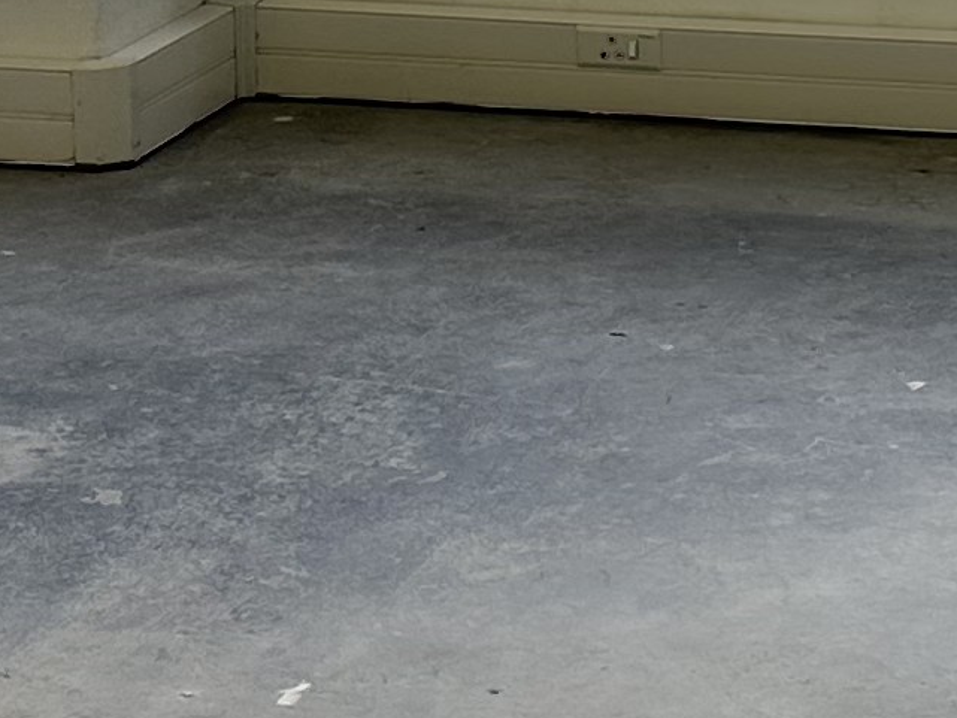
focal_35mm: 151
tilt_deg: -9.4
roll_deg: +0.0
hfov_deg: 12.9
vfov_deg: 9.7
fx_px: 4175
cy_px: -169
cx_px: 1018
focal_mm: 6.86
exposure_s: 1/100
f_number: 1.78
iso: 64
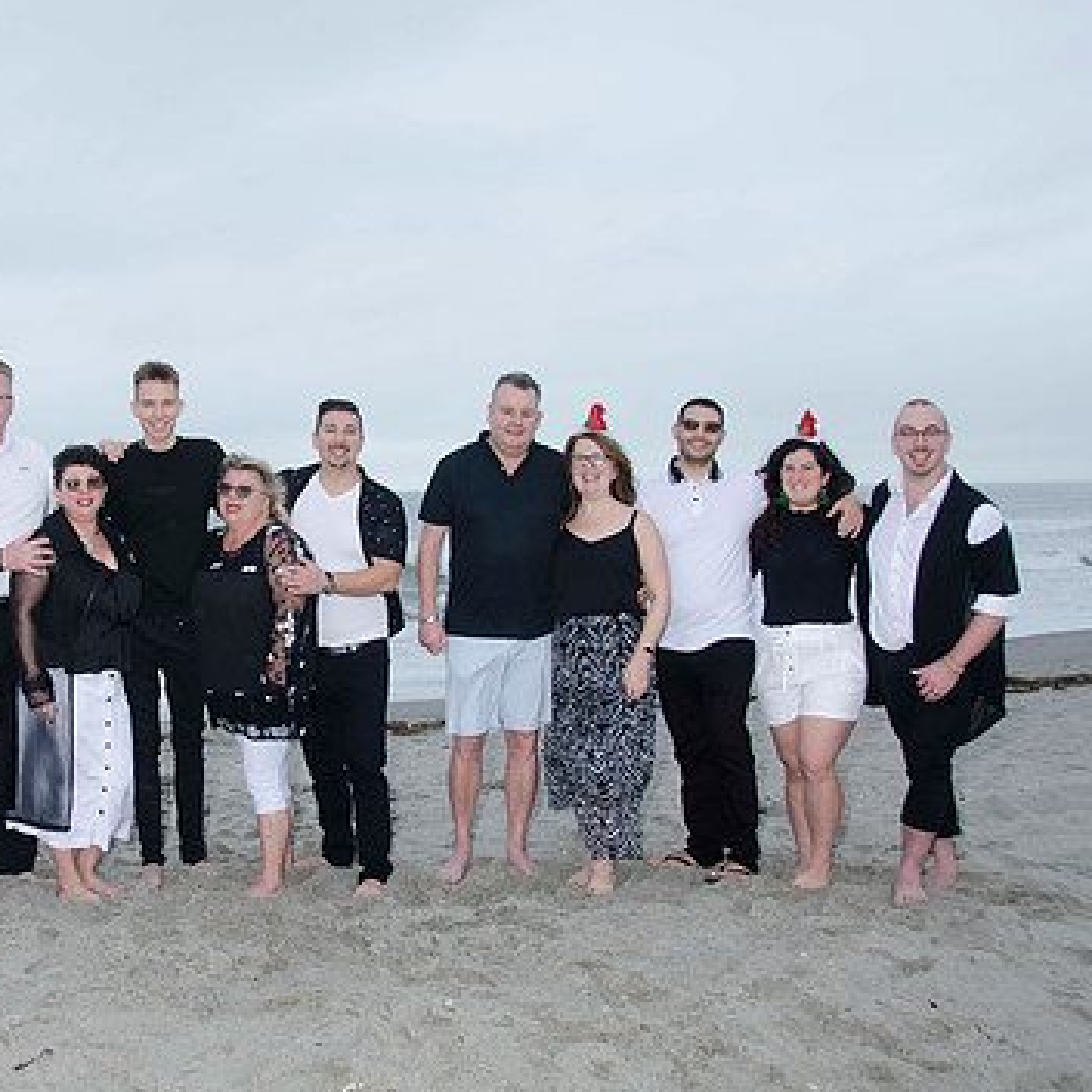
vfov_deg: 36.8
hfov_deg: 35.9
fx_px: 1642
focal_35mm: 46
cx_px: 257
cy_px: 560
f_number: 5.6
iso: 100
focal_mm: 22
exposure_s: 1/60
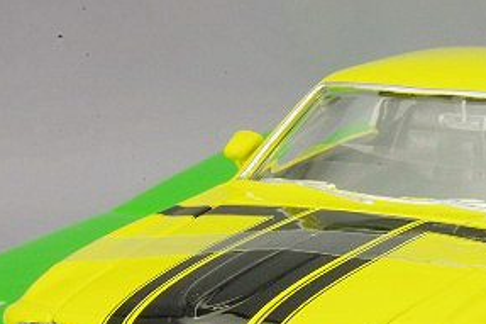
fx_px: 3373
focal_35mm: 250
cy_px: 277
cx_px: 417
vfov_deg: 5.5
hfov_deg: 8.2
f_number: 32
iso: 400
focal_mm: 75
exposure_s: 1/1.25
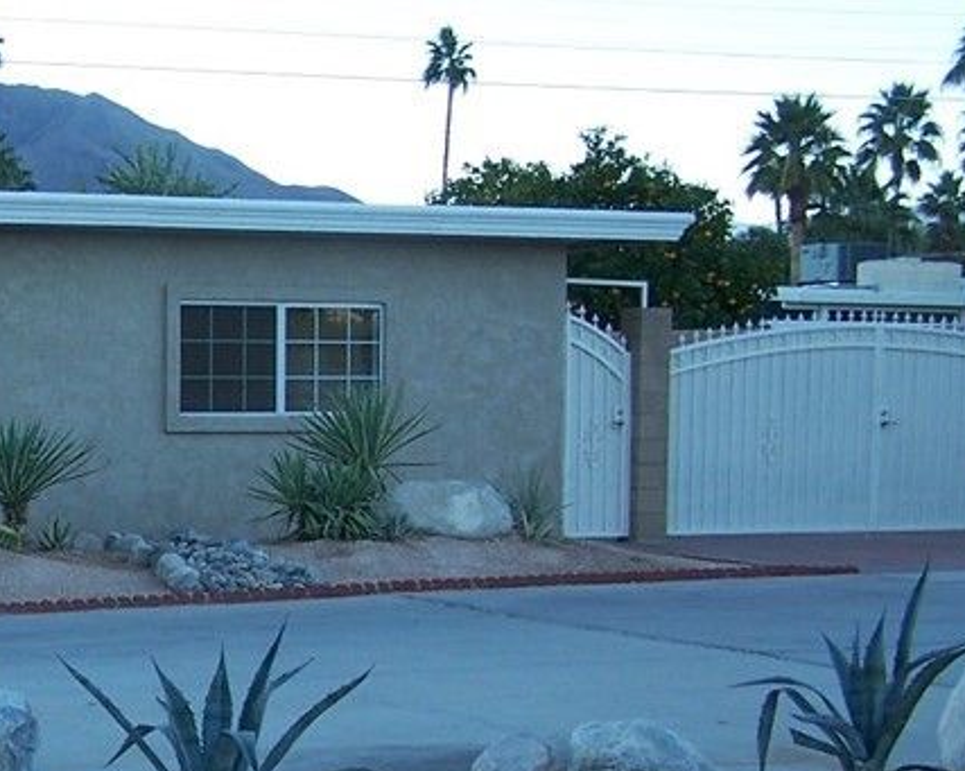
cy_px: 540
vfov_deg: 17.2
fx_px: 2540
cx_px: -95
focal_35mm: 89
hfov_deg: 20.5
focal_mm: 6.3
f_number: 2.8
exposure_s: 1/200
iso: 80
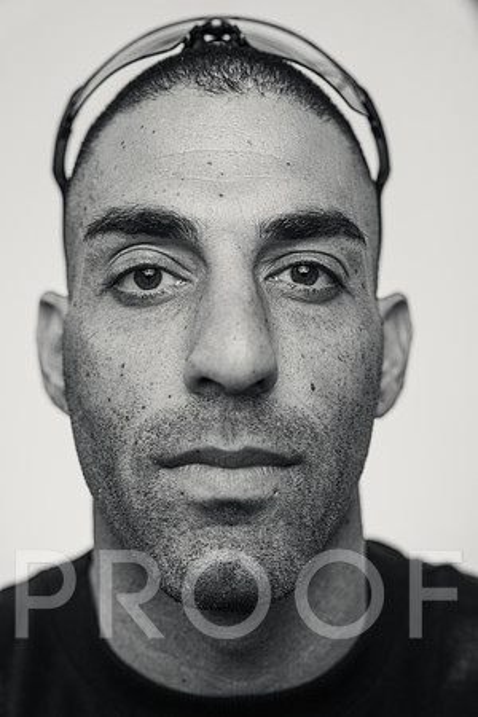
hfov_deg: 20.6
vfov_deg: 30.5
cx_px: 239
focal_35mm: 66
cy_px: 358
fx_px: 1314
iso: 100
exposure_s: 1/250
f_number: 4
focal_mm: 66
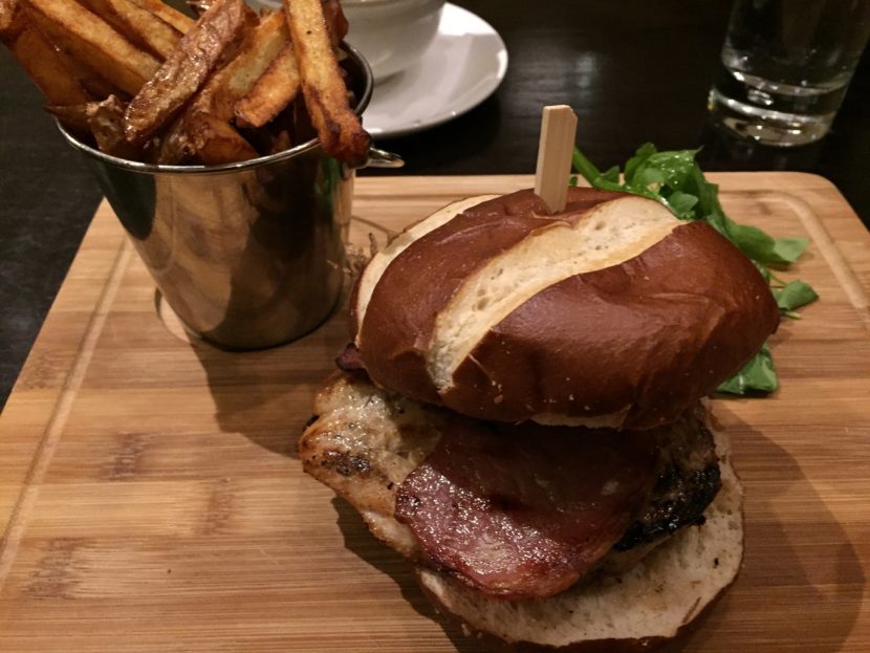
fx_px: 729
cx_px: 435
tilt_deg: -45.0
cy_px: 326
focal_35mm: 29
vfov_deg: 48.3
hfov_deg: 61.6
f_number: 2.2
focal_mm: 4.15
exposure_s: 1/17
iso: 500
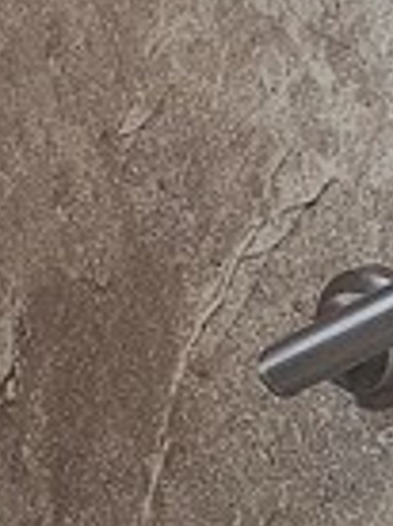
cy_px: 374
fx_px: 2597
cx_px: 72
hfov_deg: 8.6
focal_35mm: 171
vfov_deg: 11.6
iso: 400
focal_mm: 5.4
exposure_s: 1/120
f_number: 1.8
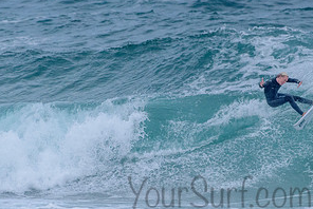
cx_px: 238
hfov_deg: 1.7
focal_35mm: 1199
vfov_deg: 1.1
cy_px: 138
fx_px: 10435
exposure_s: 1/2000
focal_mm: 500
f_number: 5.6
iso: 2200
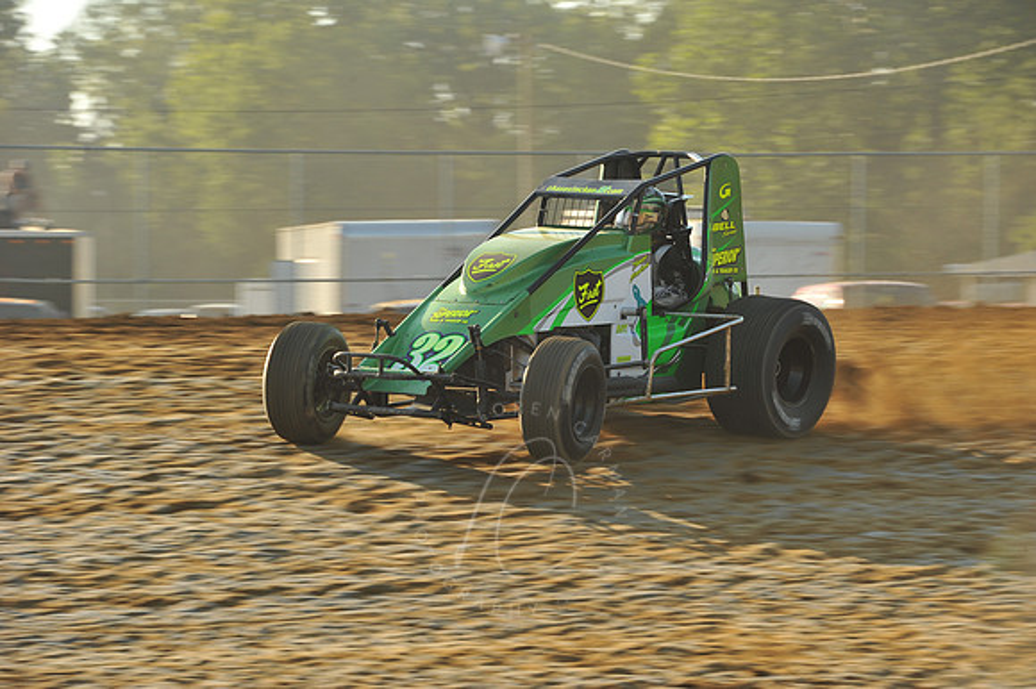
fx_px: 5177
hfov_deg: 11.4
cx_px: 518
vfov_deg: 7.6
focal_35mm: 180
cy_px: 344
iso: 400
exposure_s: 1/320
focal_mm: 180
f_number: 9
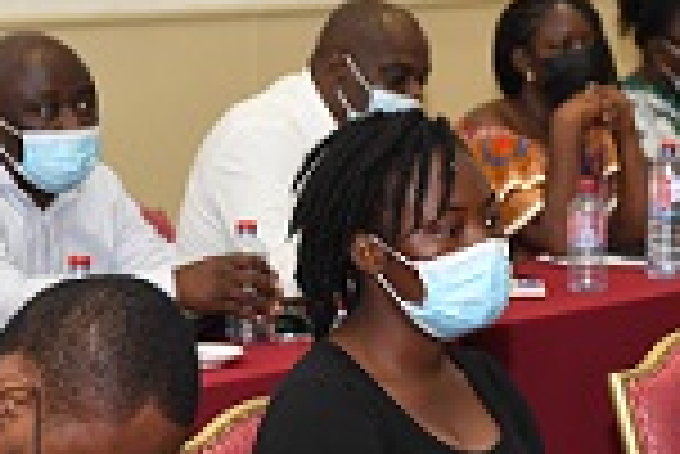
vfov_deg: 6.3
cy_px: 306
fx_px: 4103
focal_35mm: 217
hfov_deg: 9.5
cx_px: 509
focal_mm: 82
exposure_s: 1/200
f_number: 5
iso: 2000
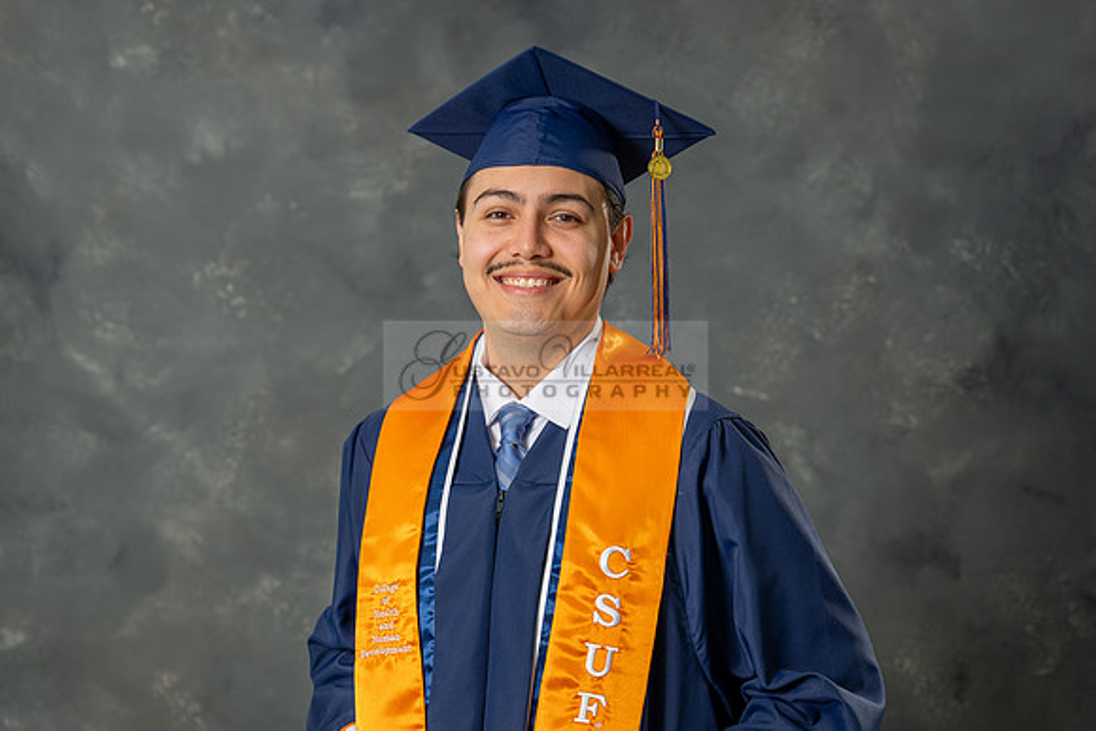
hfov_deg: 22.9
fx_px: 2706
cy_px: 463
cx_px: 494
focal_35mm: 89
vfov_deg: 15.4
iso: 200
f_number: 3.5
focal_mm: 70
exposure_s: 1/200
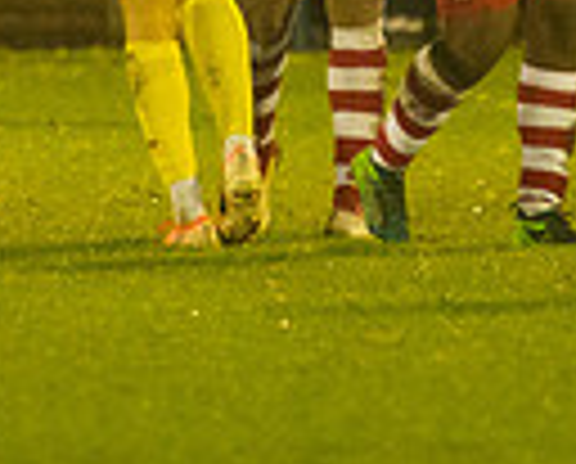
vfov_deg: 1.2
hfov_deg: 1.5
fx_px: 22691
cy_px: -578
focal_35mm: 1328
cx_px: 81
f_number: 2.8
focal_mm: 200
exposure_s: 1/800
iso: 5000
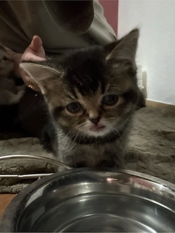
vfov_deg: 60.0
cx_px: 88
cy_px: 116
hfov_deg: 46.8
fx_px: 202
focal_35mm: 30
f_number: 1.9
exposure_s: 1/15
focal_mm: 2.69
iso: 800
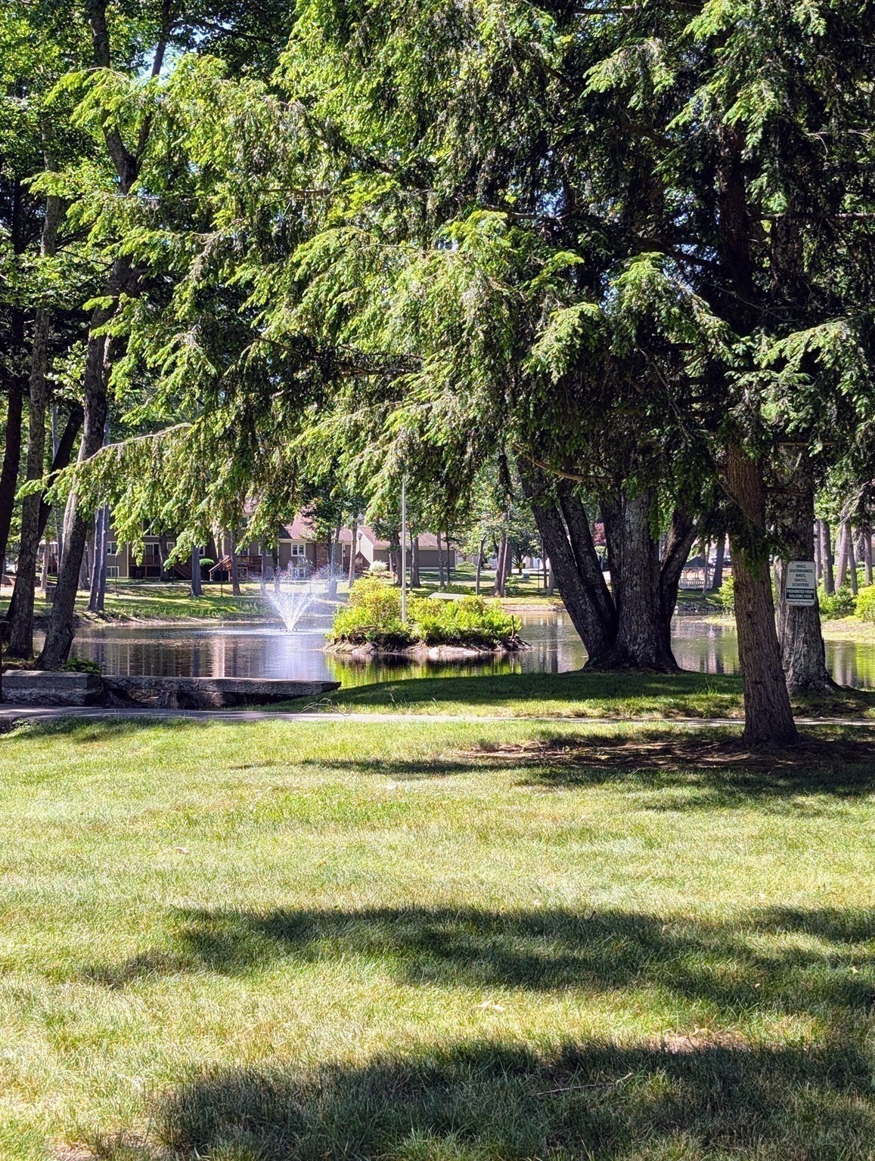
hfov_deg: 29.8
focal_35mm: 49
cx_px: 438
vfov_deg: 38.9
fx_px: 1647
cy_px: 580
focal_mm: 6.9
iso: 20
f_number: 1.68
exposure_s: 1/239
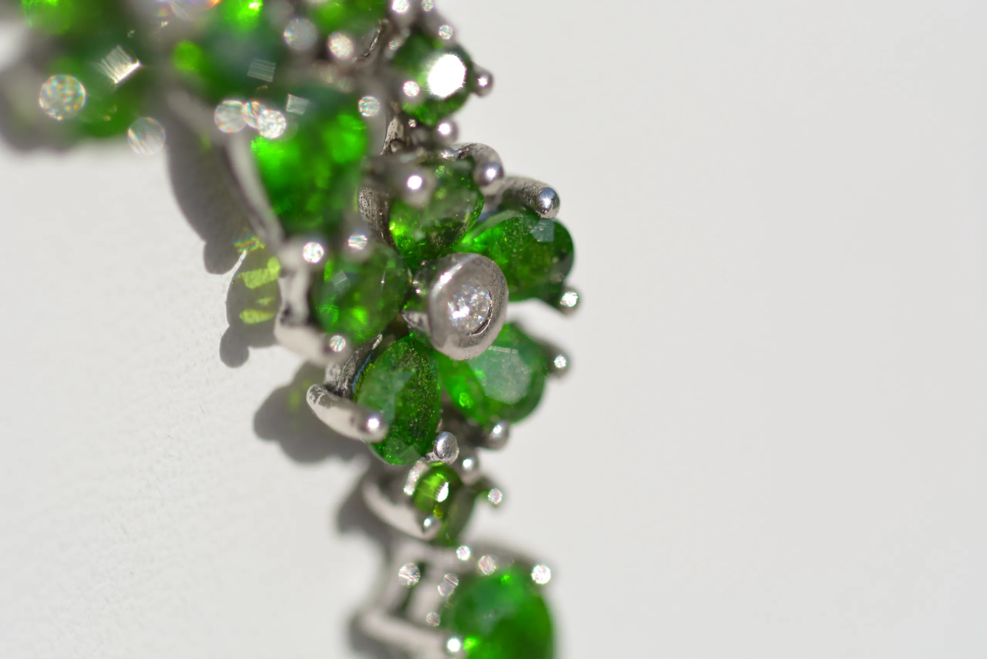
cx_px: 494
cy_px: 330
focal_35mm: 158
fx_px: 4319
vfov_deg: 8.7
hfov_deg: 13.0
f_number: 5.6
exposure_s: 1/4000
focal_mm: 105
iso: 400
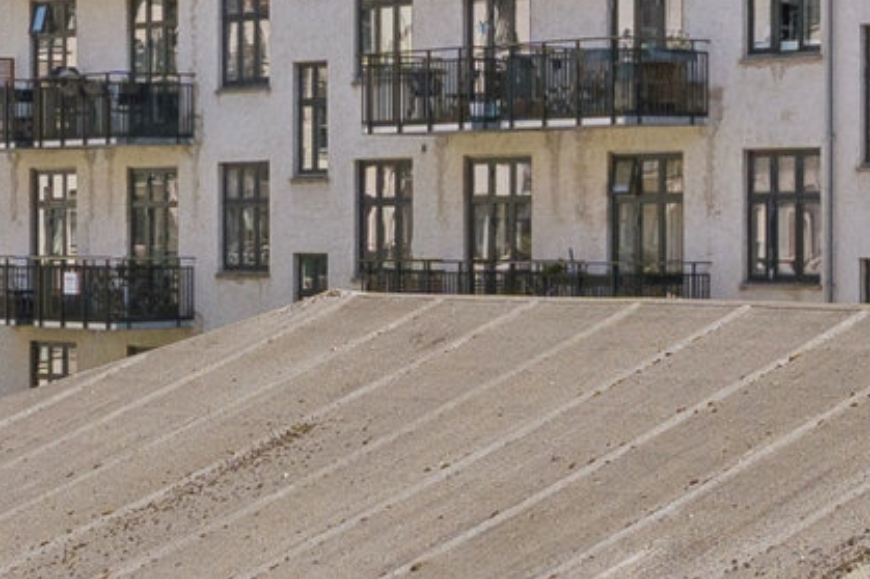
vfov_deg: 10.5
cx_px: 532
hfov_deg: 15.7
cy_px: 203
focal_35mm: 130
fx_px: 3142
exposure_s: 1/400
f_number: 7.1
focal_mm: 12.1
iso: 200
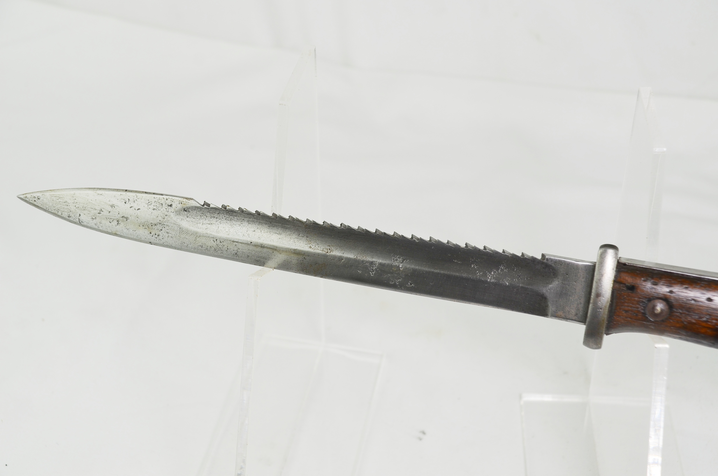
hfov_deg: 37.9
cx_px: 359
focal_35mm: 52
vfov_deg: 25.6
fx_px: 1045
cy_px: 238
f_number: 6.3
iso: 200
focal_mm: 35
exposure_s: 1/160
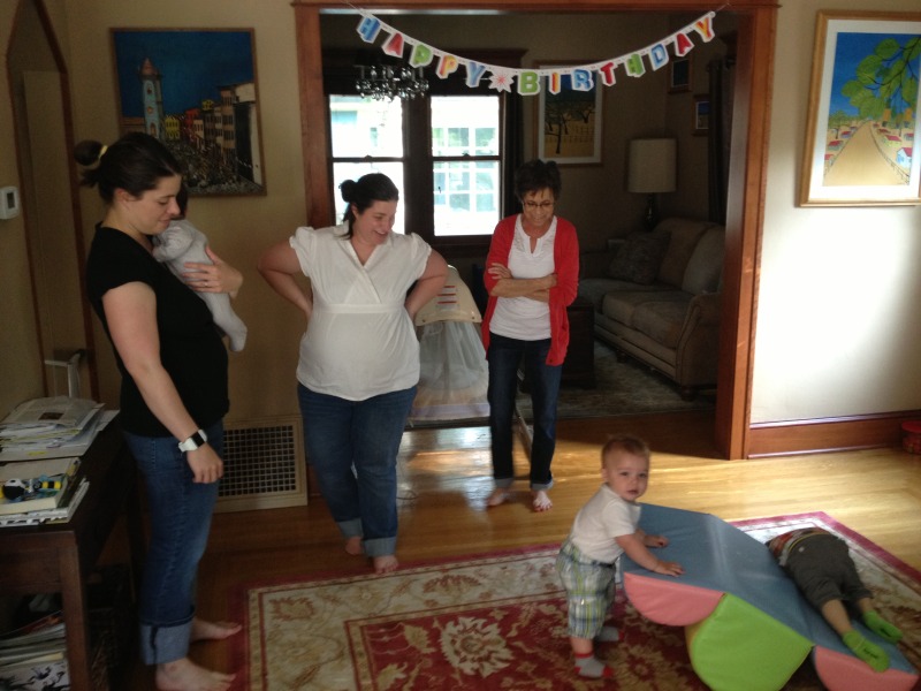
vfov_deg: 40.7
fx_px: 931
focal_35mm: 35
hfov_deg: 52.6
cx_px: 460
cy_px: 346
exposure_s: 1/20
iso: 125
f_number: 2.4
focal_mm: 4.28
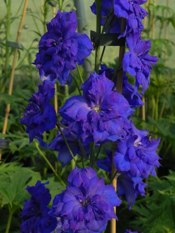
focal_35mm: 78
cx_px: 90
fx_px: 526
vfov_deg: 25.0
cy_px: 131
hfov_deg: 18.9
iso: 160
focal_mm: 11.8
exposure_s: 1/800
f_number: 4
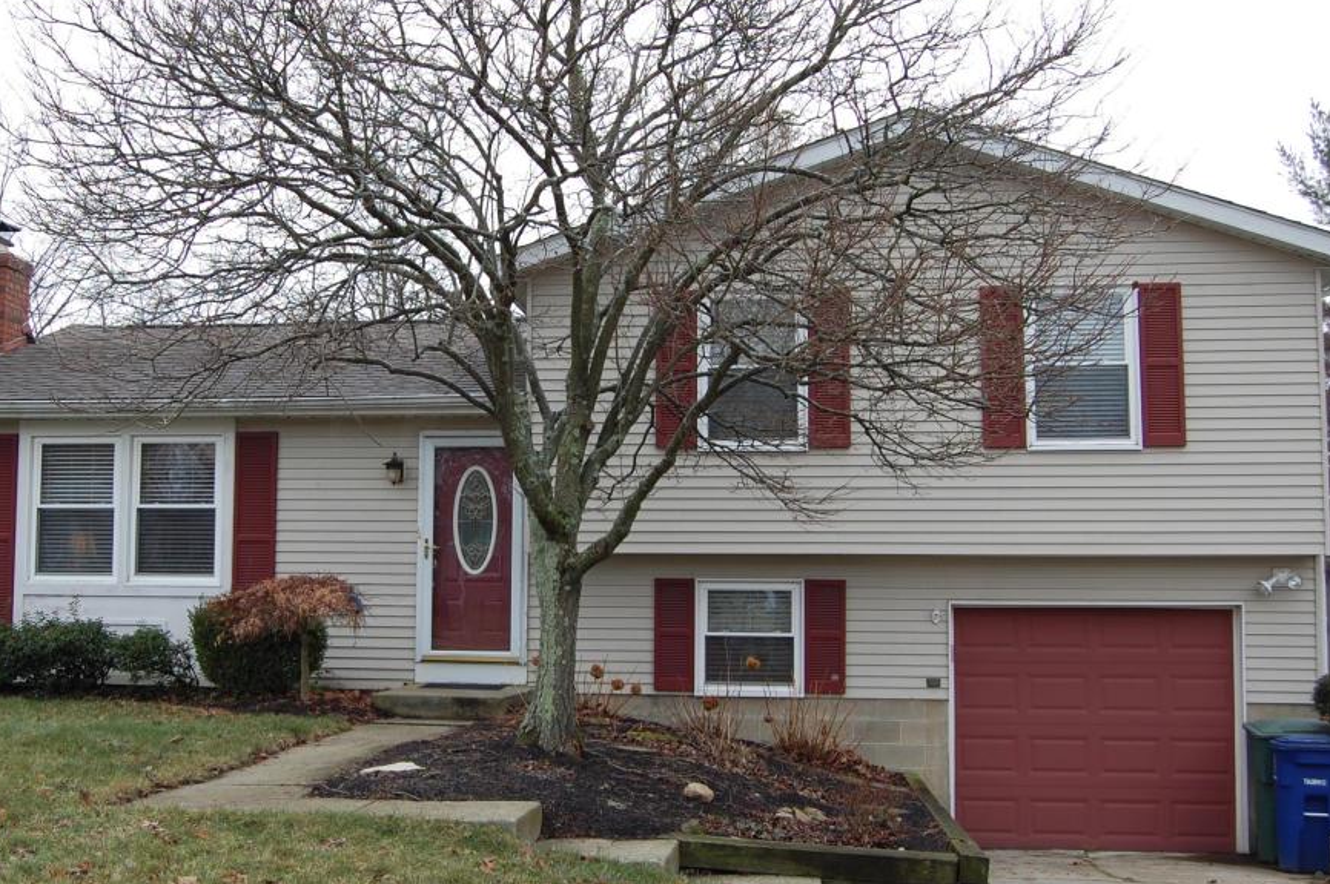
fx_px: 1772
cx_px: 505
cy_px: 421
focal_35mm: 48
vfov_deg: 28.0
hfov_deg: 40.9
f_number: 6.3
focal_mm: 24
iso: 200
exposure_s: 1/160
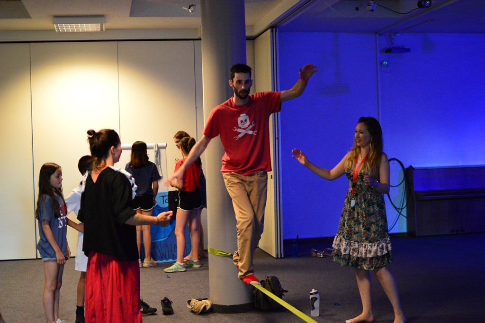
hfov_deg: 37.9
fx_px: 707
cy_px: 162
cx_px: 242
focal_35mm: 52
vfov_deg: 25.7
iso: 3200
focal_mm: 35
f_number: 1.8
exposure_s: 1/100
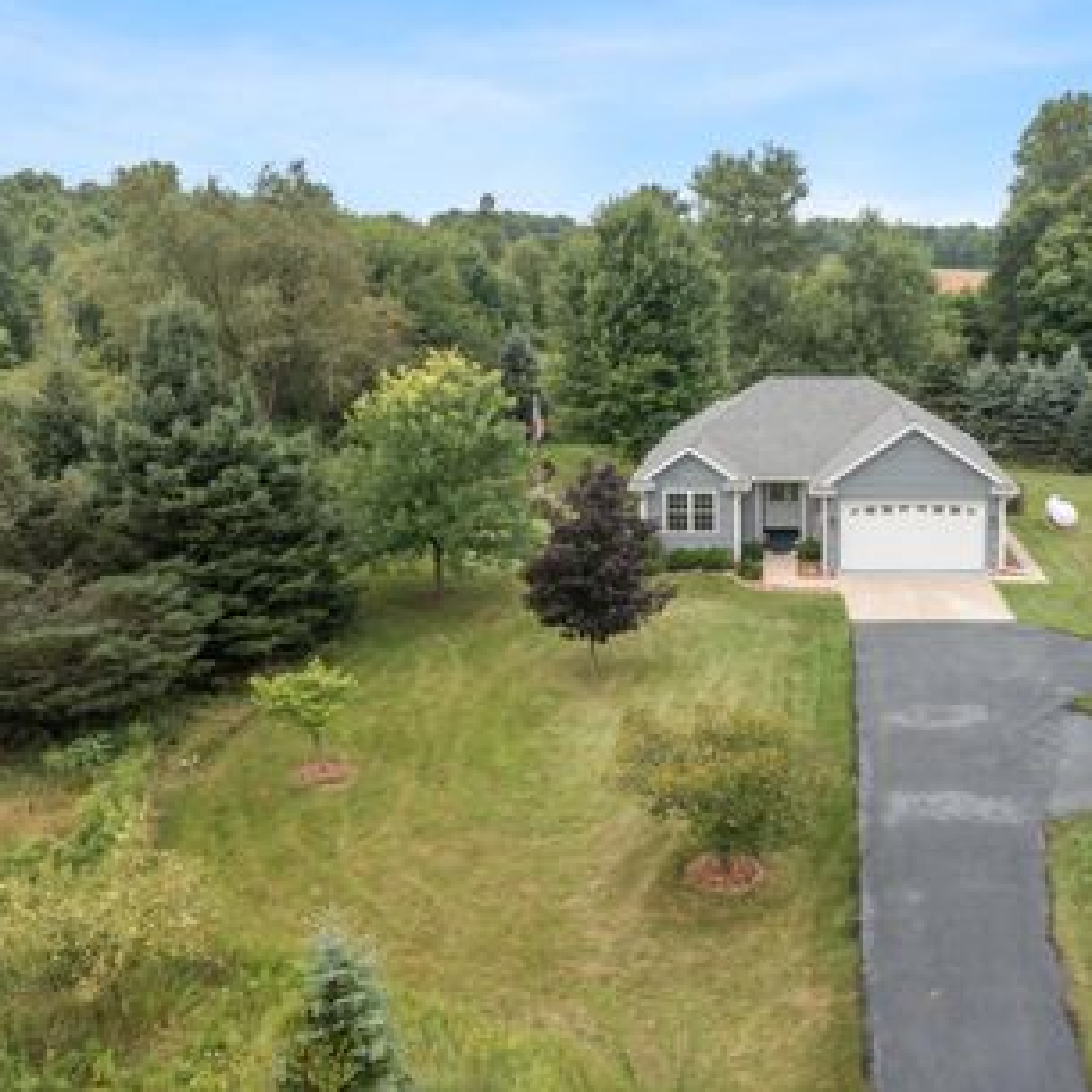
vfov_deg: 42.8
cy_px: 499
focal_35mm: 39
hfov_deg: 41.5
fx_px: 1392
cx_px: 823
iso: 100
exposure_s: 1/60
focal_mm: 10.26
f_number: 9
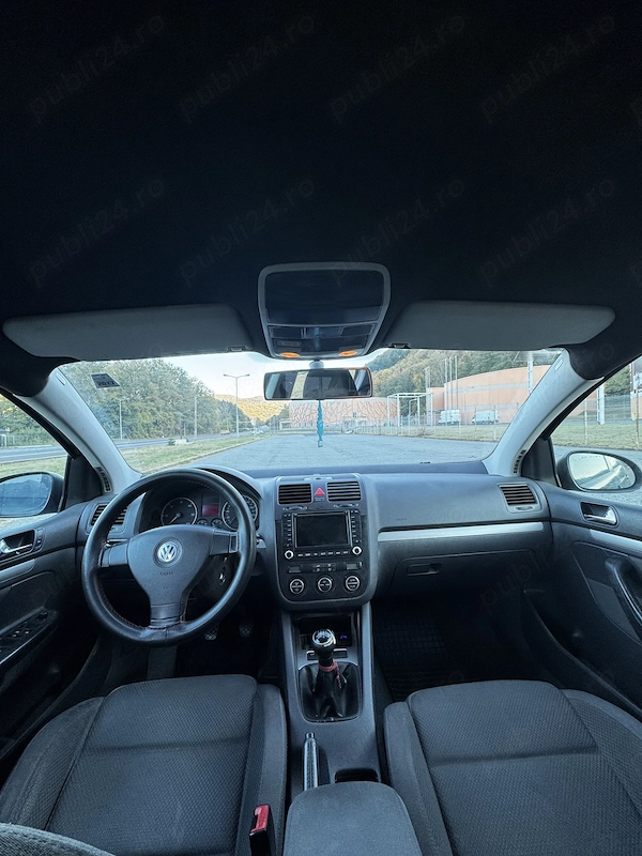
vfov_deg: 102.1
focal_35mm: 14
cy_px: 428
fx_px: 346
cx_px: 321
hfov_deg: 85.7
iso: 80
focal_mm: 2.22
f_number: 2.2
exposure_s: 1/99
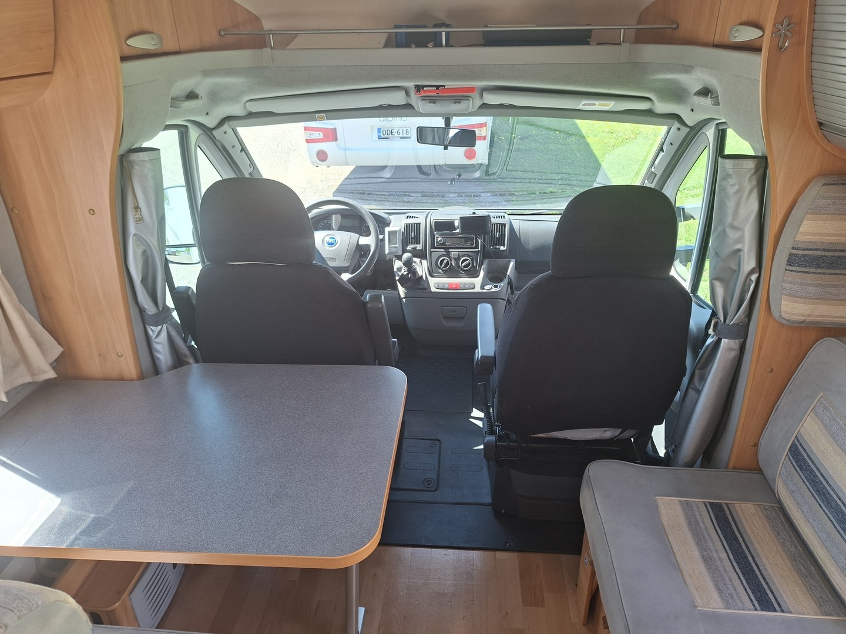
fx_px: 562
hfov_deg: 73.9
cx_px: 423
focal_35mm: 23
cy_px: 317
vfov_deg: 58.9
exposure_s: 1/130
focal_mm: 5.54
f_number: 1.8
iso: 50
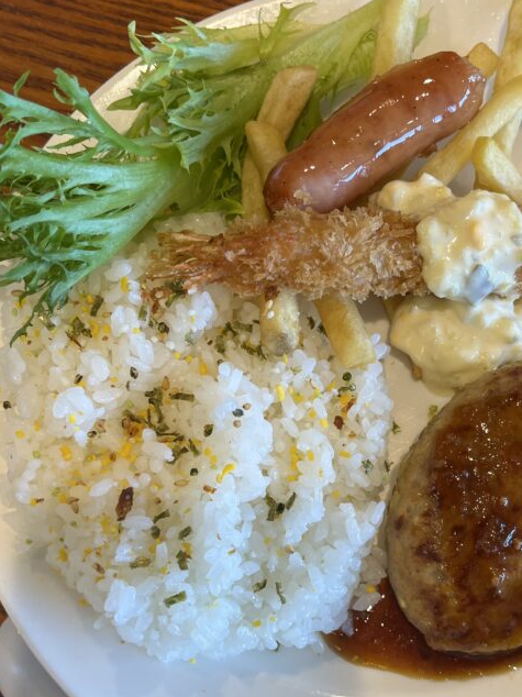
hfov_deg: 34.0
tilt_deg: -78.2
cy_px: 417
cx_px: 347
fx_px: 845
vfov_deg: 44.6
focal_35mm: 42
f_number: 1.6
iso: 64
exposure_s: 1/120
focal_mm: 5.1
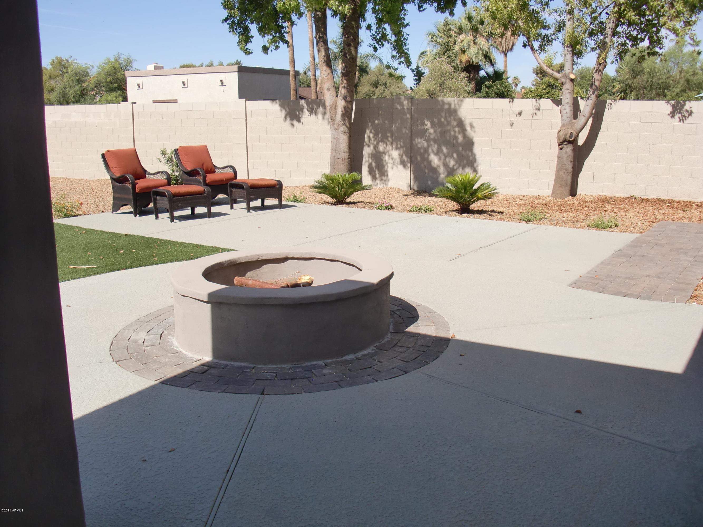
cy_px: 264
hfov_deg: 51.4
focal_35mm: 36
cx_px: 352
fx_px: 731
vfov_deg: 39.7
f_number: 7.9
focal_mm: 6.3
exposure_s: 1/200
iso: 64
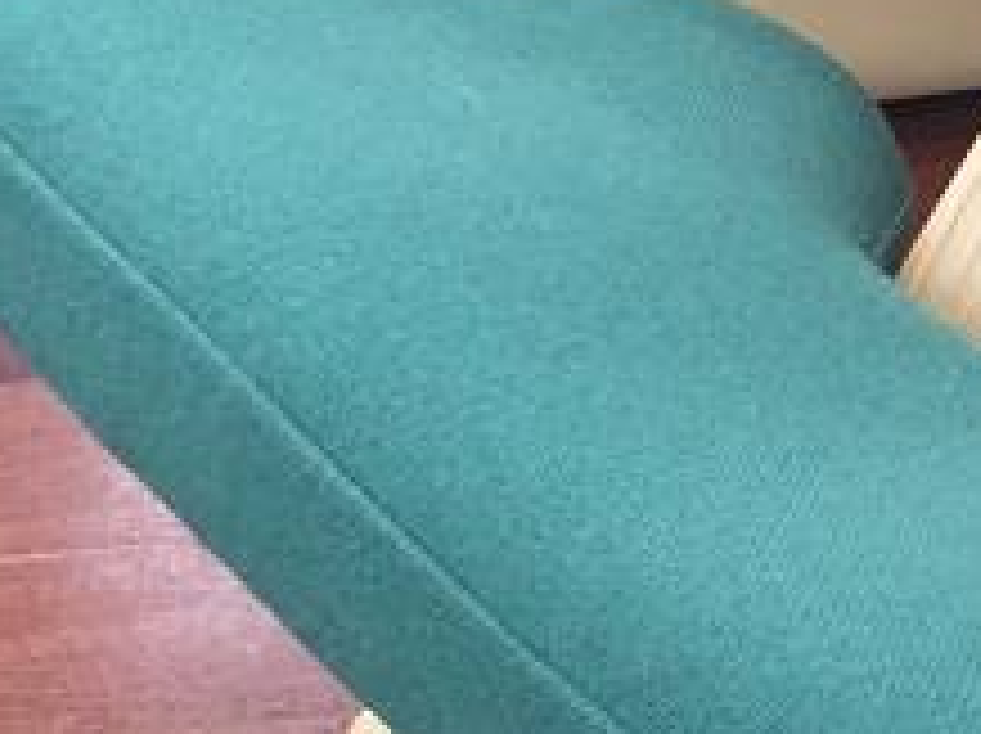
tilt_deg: -35.5
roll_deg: -1.2
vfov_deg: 12.3
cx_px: 1336
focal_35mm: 120
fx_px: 3397
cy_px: 236
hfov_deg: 15.5
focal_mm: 4.15
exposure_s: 1/30
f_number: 2.2
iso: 50
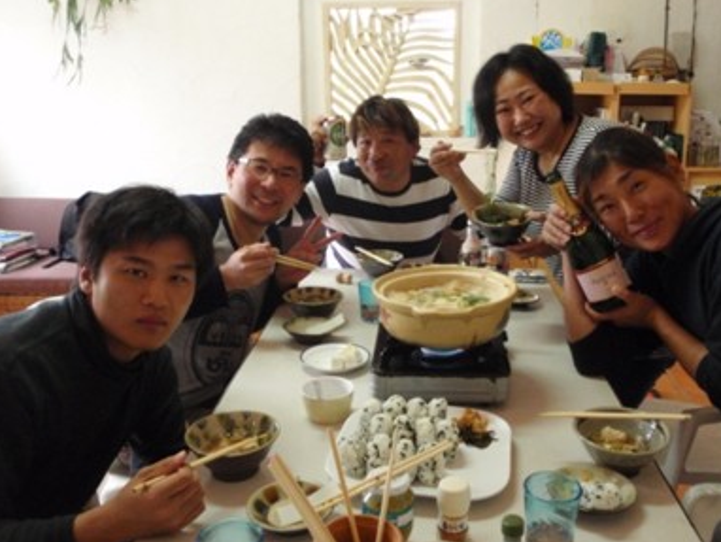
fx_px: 688
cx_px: 413
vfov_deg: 43.0
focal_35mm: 33
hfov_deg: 55.1
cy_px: 274
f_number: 3.5
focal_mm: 5
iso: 400
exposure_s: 1/30
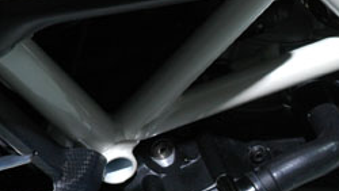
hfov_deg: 10.2
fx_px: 1880
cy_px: 196
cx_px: 347
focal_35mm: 209
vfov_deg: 5.8
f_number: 4.5
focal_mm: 52
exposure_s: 1/160
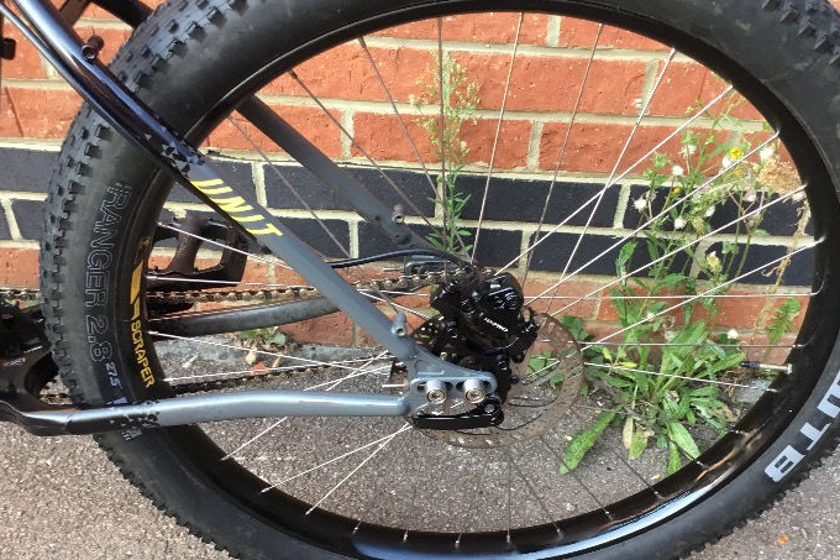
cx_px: 426
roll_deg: -4.1
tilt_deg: -41.5
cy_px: 321
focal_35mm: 37
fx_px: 863
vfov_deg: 35.9
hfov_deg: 51.9
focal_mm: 3.3
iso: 32
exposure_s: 1/33
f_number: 2.4
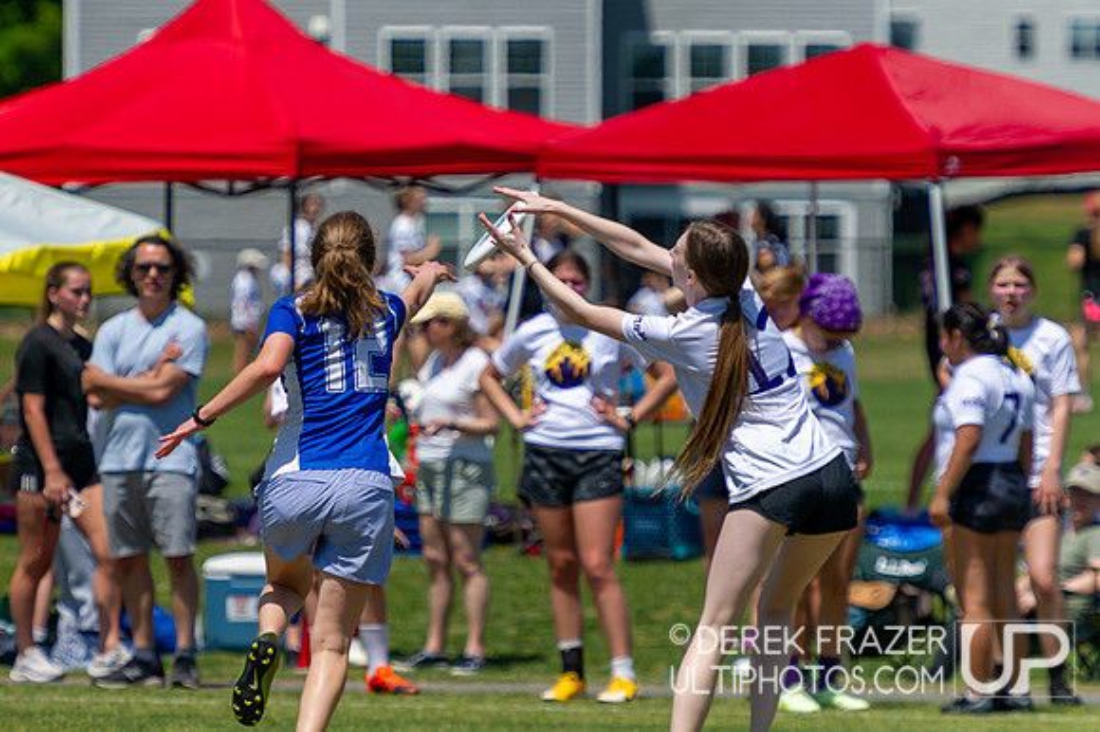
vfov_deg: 3.1
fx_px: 13578
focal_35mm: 445
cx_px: 206
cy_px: 349
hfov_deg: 4.6
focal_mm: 220
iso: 220
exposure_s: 1/3200
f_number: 4
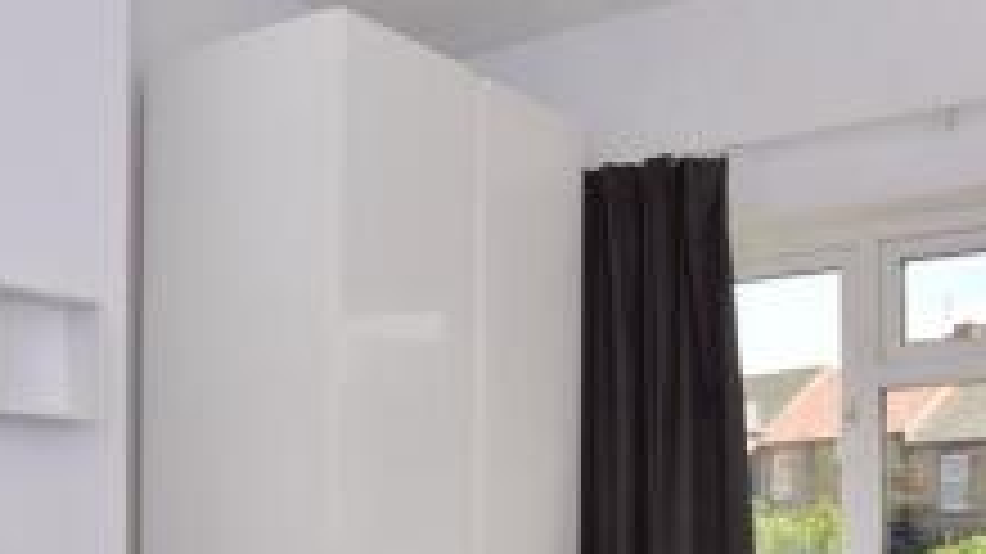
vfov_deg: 24.4
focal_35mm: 47
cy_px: 538
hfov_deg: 43.6
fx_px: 1228
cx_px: 563
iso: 320
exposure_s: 1/200
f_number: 14
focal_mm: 10
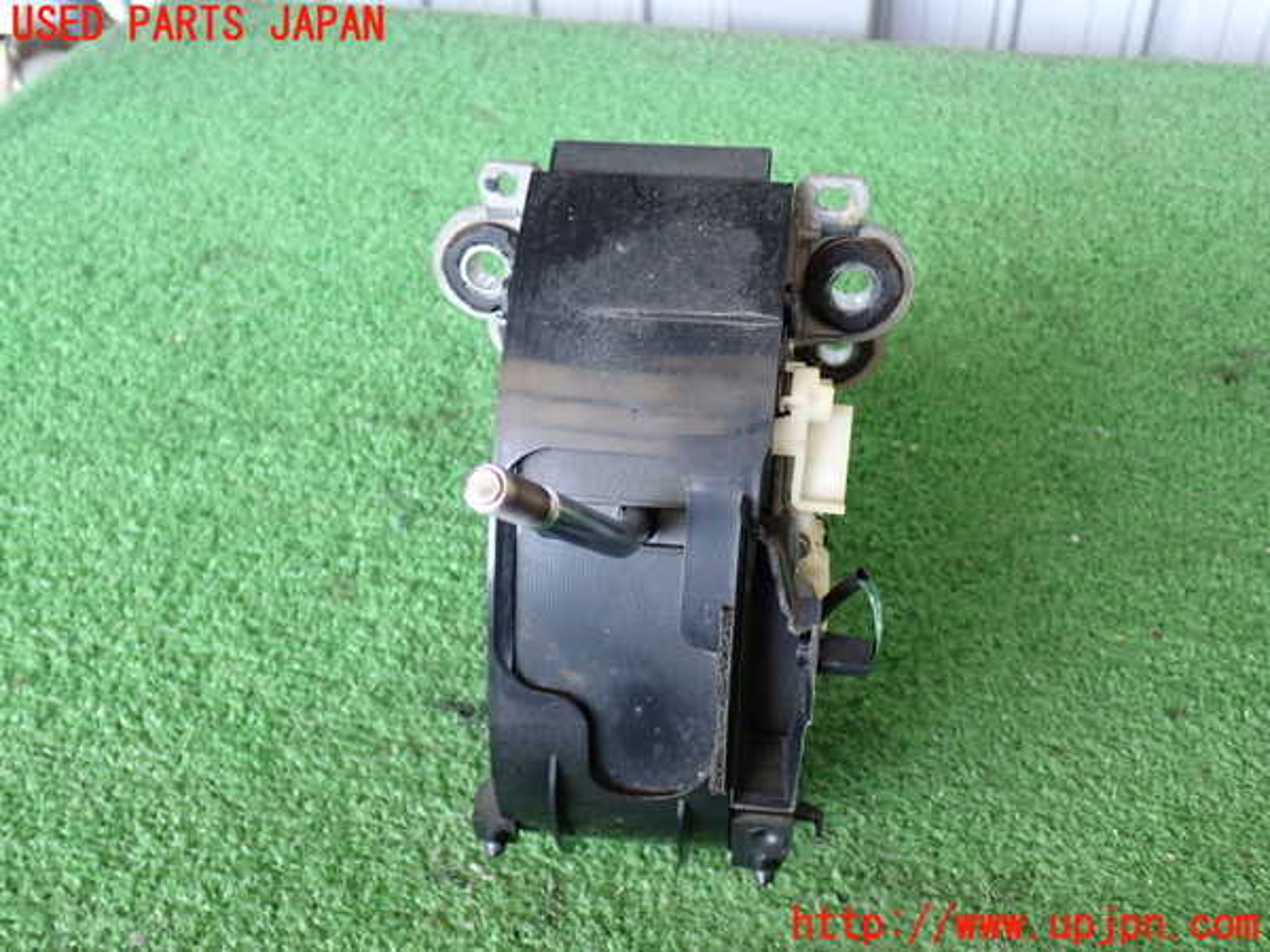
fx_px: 1321
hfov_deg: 51.4
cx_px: 635
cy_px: 476
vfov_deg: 39.7
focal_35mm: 36
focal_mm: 6.37
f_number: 2.5
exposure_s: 1/50
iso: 200
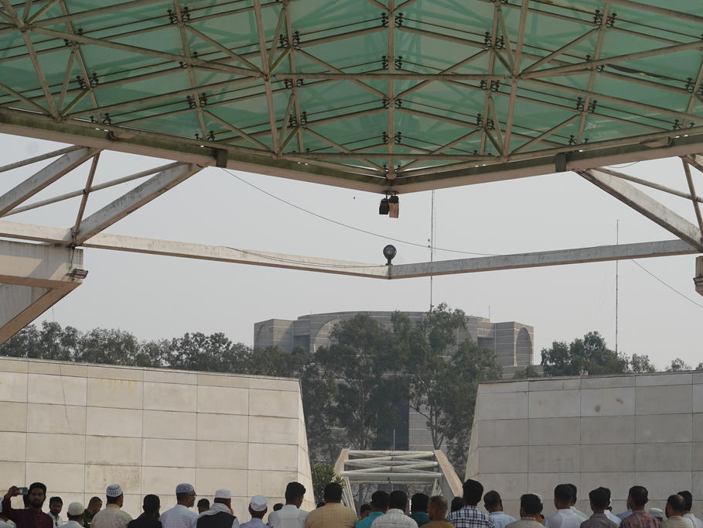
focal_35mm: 102
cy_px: 353
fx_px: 2072
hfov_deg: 19.3
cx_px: 365
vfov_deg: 14.5
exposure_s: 1/320
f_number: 8
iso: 100
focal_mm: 67
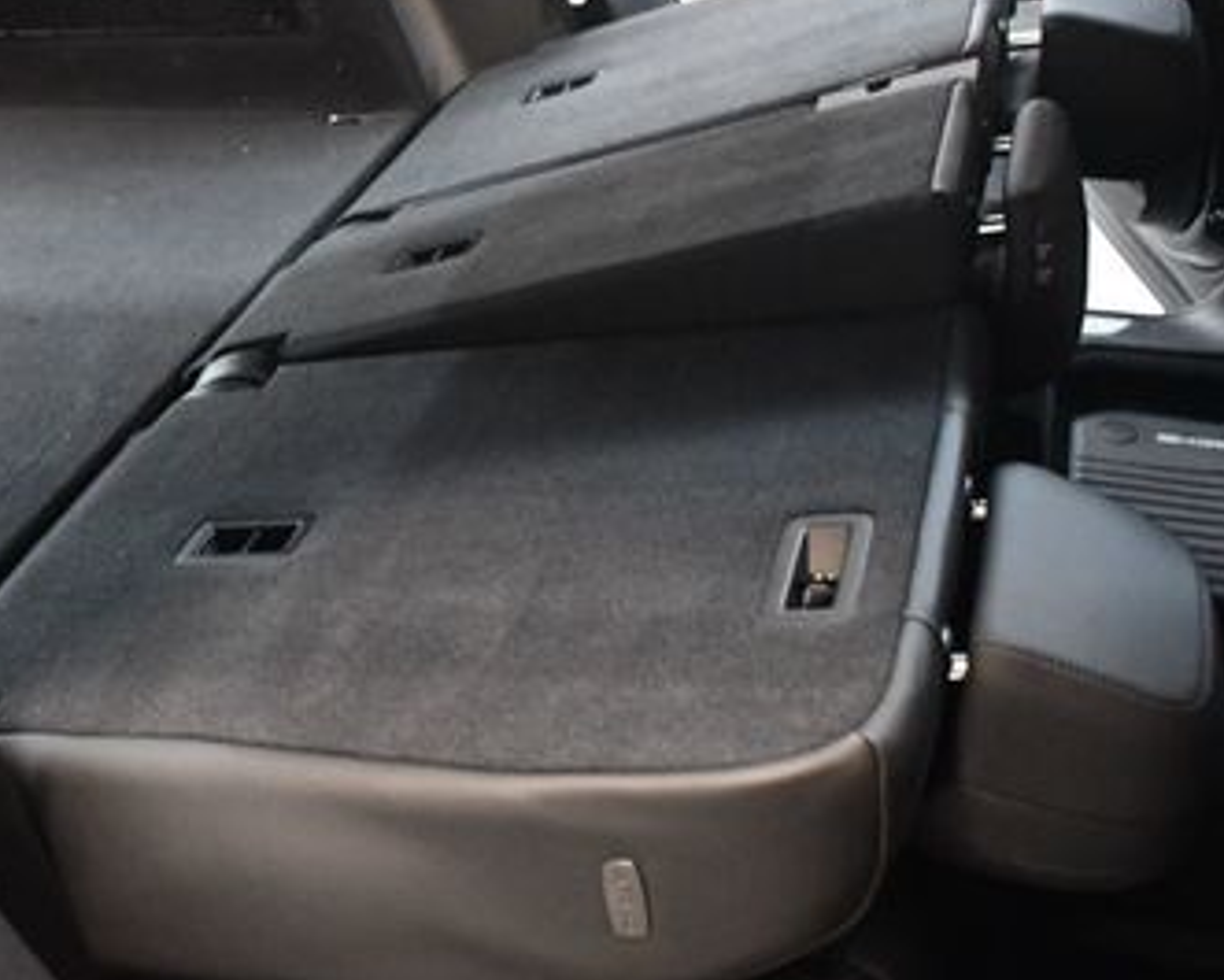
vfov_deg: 30.8
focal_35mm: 49
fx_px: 1776
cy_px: 381
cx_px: 396
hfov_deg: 37.6
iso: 5600
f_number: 3.5
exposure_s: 1/60
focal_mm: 18
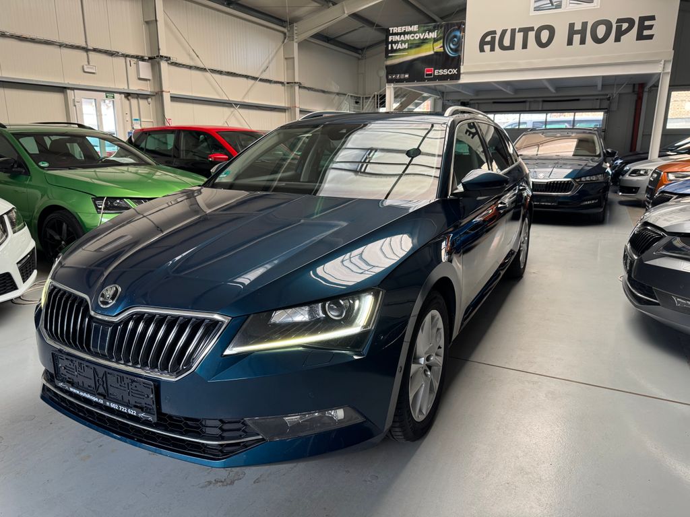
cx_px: 345
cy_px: 258
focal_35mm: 24
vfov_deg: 56.8
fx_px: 478
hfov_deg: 71.6
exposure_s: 1/121
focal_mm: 6.76
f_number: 1.78
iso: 160
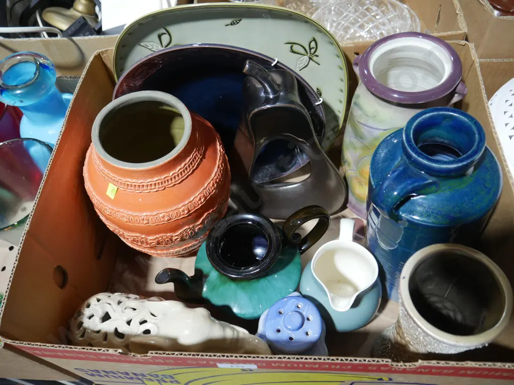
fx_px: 445
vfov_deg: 46.8
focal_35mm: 30
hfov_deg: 60.0
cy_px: 192
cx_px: 257
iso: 400
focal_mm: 15
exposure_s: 1/60
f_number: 3.6
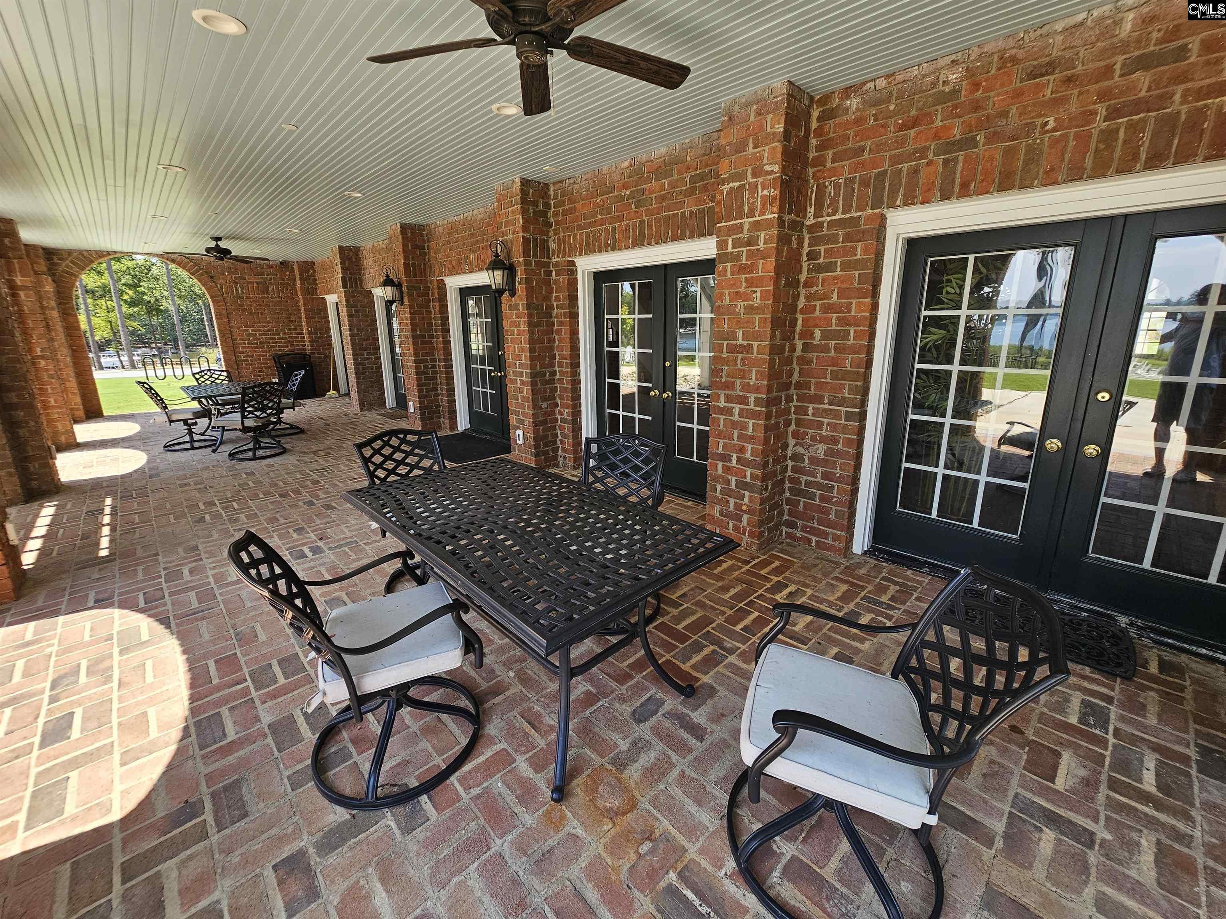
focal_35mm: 13
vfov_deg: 89.9
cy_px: 460
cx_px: 613
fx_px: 460
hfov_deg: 106.2
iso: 50
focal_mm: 2.2
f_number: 2.2
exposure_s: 1/262
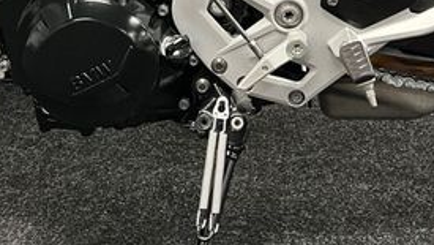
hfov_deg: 31.8
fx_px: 760
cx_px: 240
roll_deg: +1.6
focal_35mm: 66
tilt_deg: -7.8
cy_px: -133
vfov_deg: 16.5
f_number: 1.6
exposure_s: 1/50
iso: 400
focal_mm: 5.1
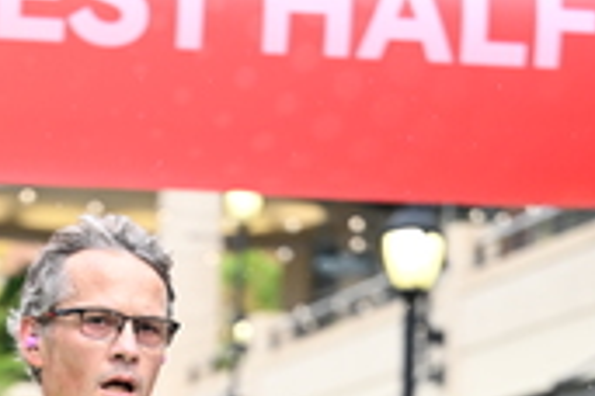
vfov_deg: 5.9
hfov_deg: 9.1
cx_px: 61
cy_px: 806
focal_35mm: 225
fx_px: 3718
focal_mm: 70
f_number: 2.8
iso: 1250
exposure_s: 1/1250
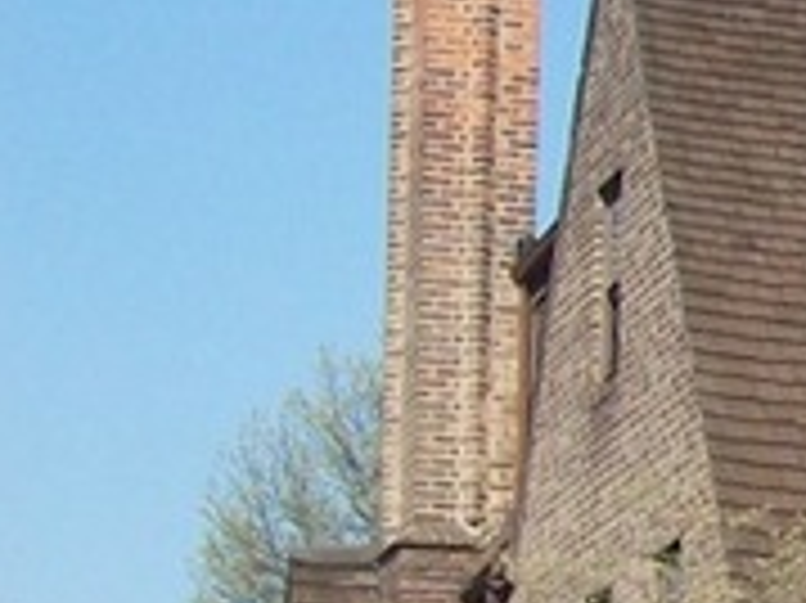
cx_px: 1792
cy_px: 828
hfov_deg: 9.1
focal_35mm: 201
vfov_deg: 7.3
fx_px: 4677
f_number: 5.4
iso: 80
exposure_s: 1/353
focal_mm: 7.6
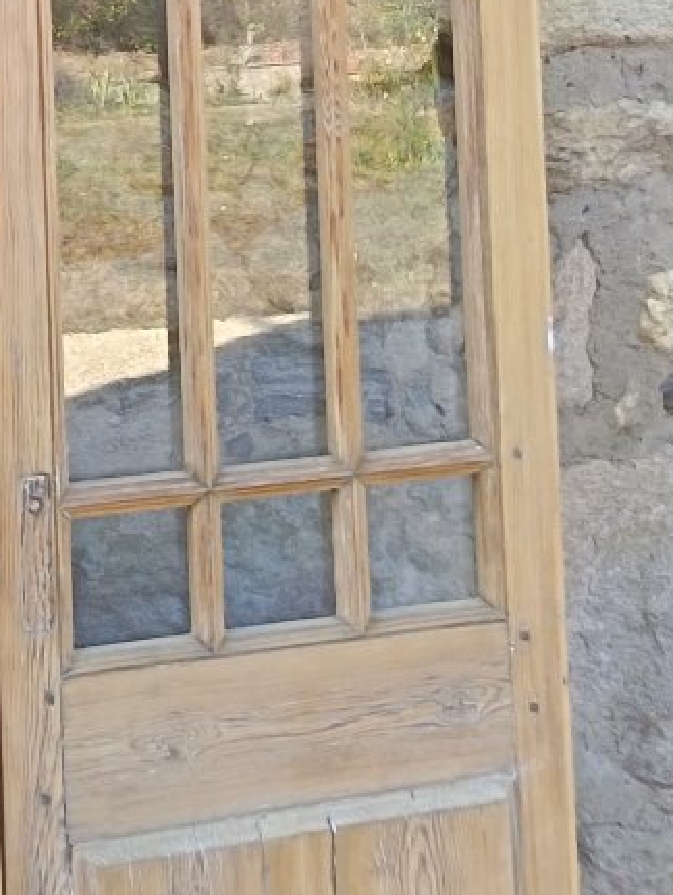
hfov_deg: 15.8
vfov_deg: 20.4
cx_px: -191
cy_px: -210
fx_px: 2304
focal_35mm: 89
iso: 238
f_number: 1.75
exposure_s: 1/120
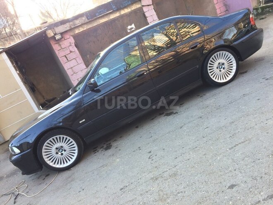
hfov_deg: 61.7
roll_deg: +24.9
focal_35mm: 29
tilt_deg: -13.2
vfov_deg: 48.2
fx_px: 229
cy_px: 102
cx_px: 136
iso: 50
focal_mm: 4.15
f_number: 2.2
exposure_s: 1/100
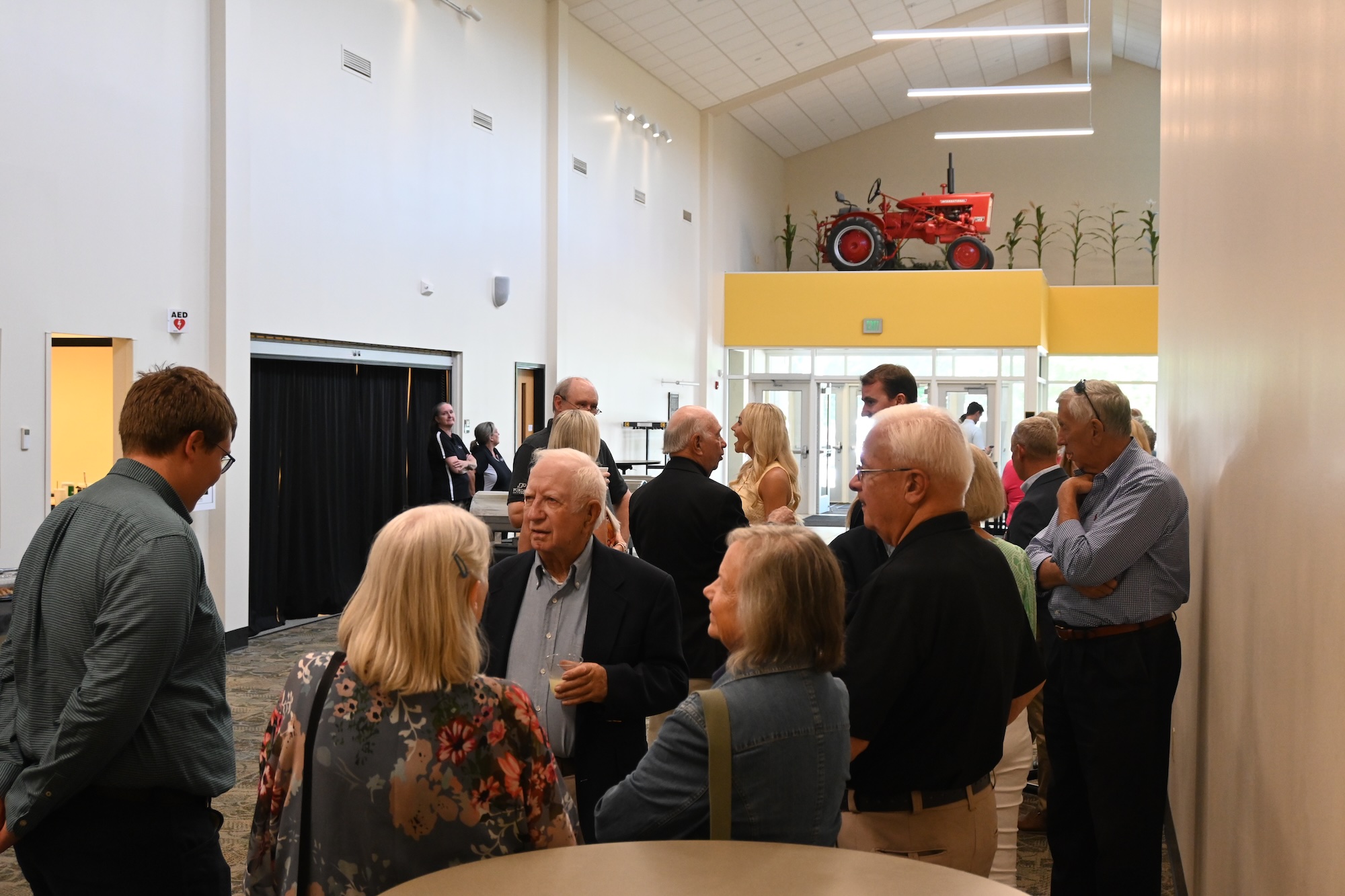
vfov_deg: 29.9
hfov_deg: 43.6
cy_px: 448
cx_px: 672
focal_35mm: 45
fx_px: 1681
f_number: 4.8
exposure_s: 1/125
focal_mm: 30
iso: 1800
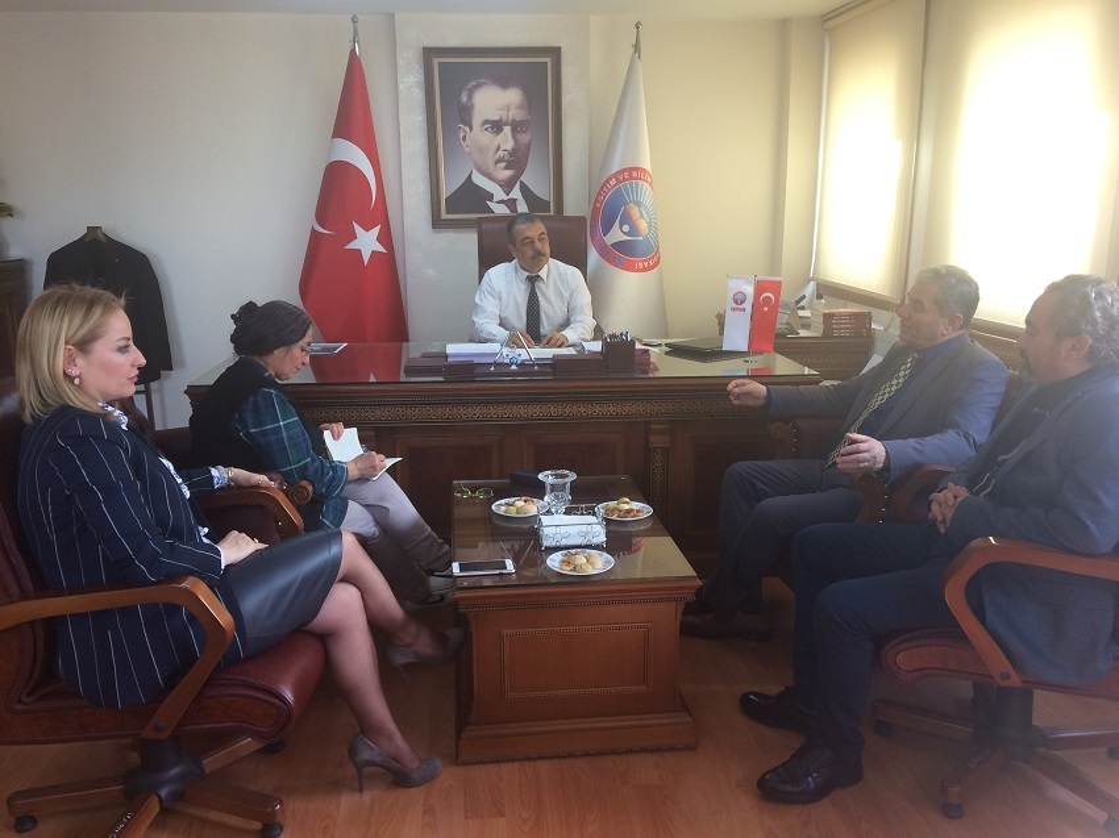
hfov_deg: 61.7
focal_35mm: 29
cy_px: 419
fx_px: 937
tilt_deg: -12.3
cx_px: 560
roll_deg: +0.9
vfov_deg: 48.2
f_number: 2.2
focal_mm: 4.15
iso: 40
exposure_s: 1/33
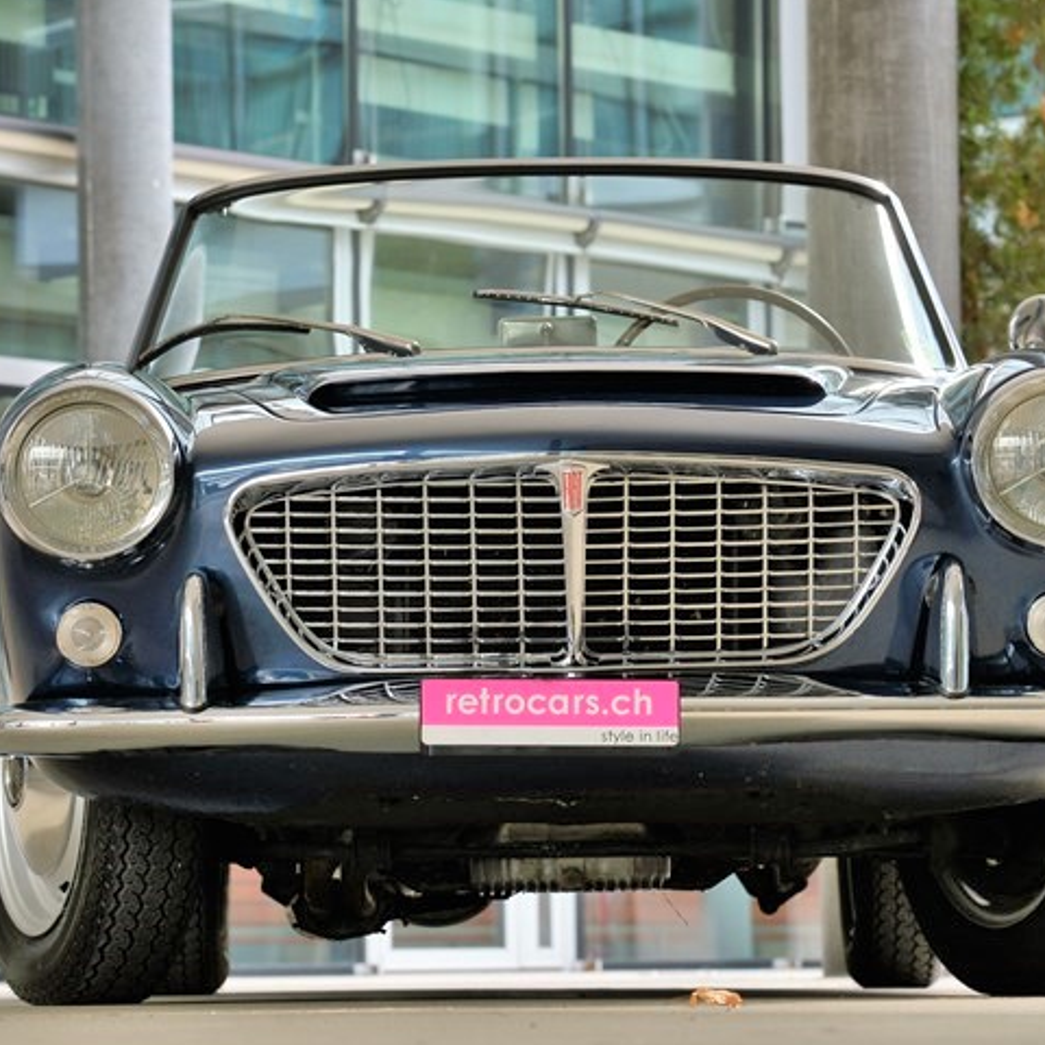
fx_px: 5328
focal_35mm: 156
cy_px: 474
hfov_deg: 11.2
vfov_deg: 11.2
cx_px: 479
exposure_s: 1/80
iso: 250
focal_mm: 92
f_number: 7.1
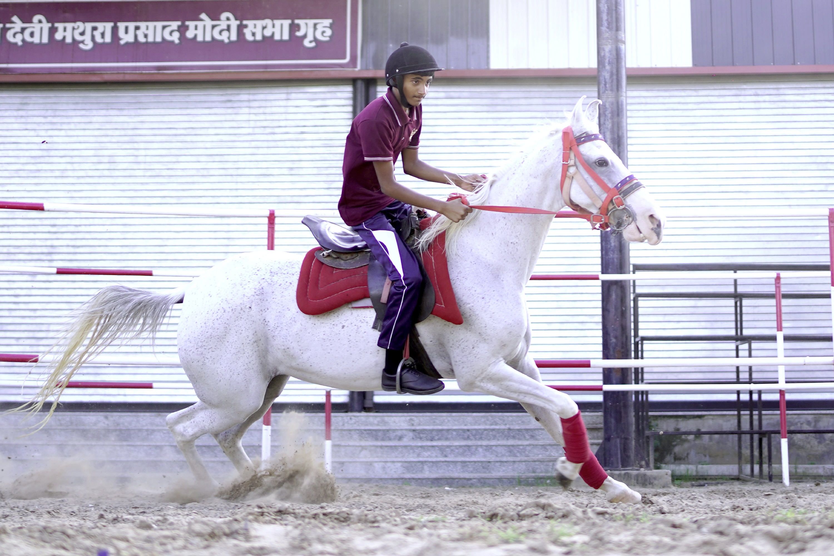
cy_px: 278
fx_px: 811
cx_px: 417
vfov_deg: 37.9
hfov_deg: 54.4
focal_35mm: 35
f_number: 1.8
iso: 100
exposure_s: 1/640
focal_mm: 35
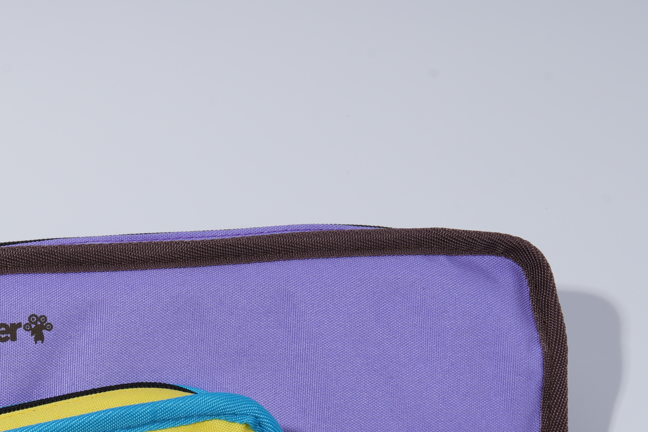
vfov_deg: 7.8
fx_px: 3132
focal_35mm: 174
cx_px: -138
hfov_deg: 11.6
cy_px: 537
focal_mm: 58
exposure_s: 1/125
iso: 50
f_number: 16
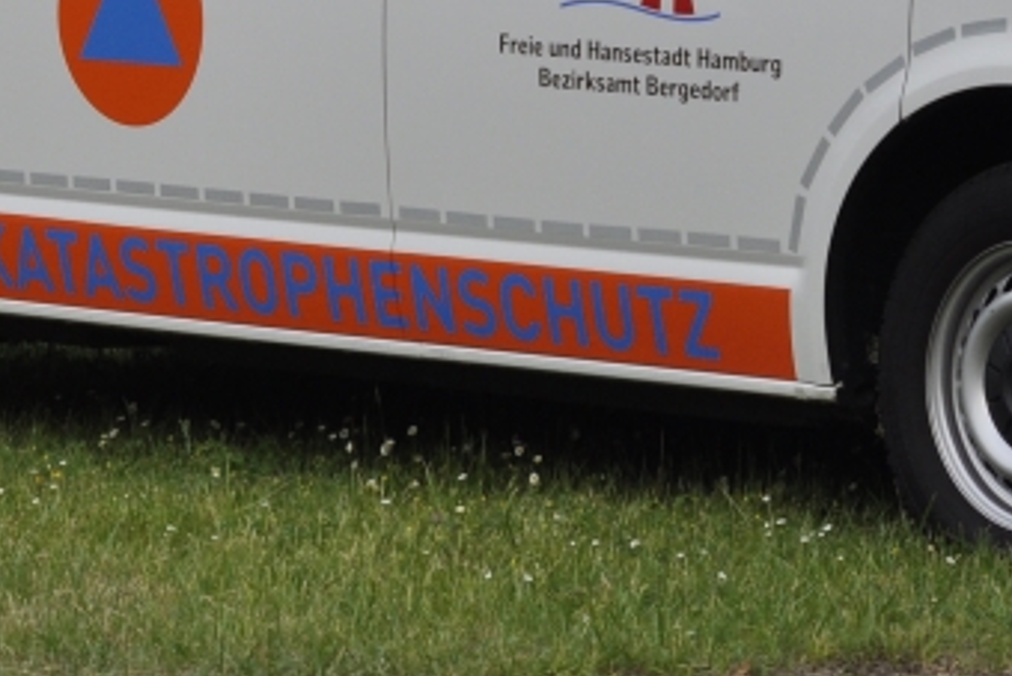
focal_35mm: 278
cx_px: 744
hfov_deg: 7.4
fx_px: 7818
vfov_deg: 4.9
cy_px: -143
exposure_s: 1/800
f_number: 7.1
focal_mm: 70
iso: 500
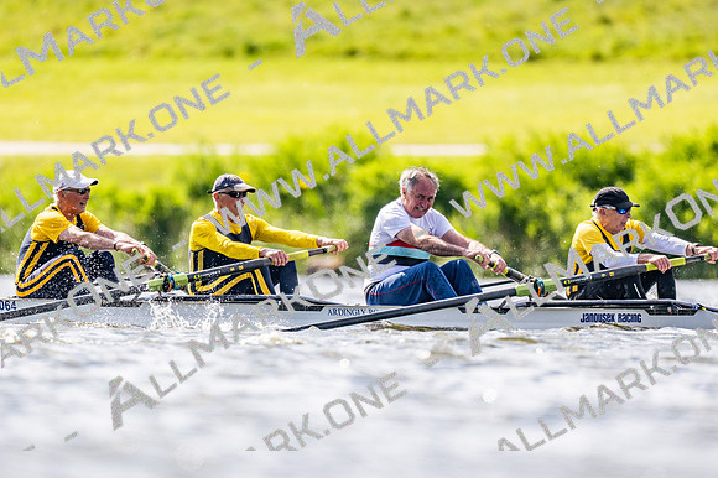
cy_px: 239
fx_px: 17943
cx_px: 359
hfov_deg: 2.3
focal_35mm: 900
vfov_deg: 1.5
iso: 320
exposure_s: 1/2500
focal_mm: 600
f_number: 4
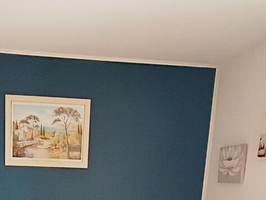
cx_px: 58
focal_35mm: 61
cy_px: 242
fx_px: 469
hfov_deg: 31.0
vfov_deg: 22.1
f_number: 2.2
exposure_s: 1/100
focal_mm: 1.66
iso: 92
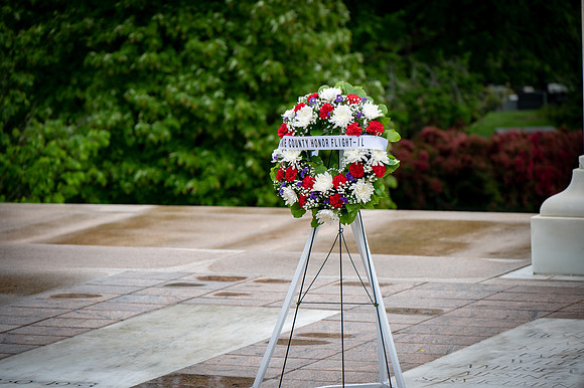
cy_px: 194
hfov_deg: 10.3
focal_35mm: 200
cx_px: 292
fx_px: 3242
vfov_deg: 6.9
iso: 125
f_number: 6.3
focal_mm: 200
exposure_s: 1/100
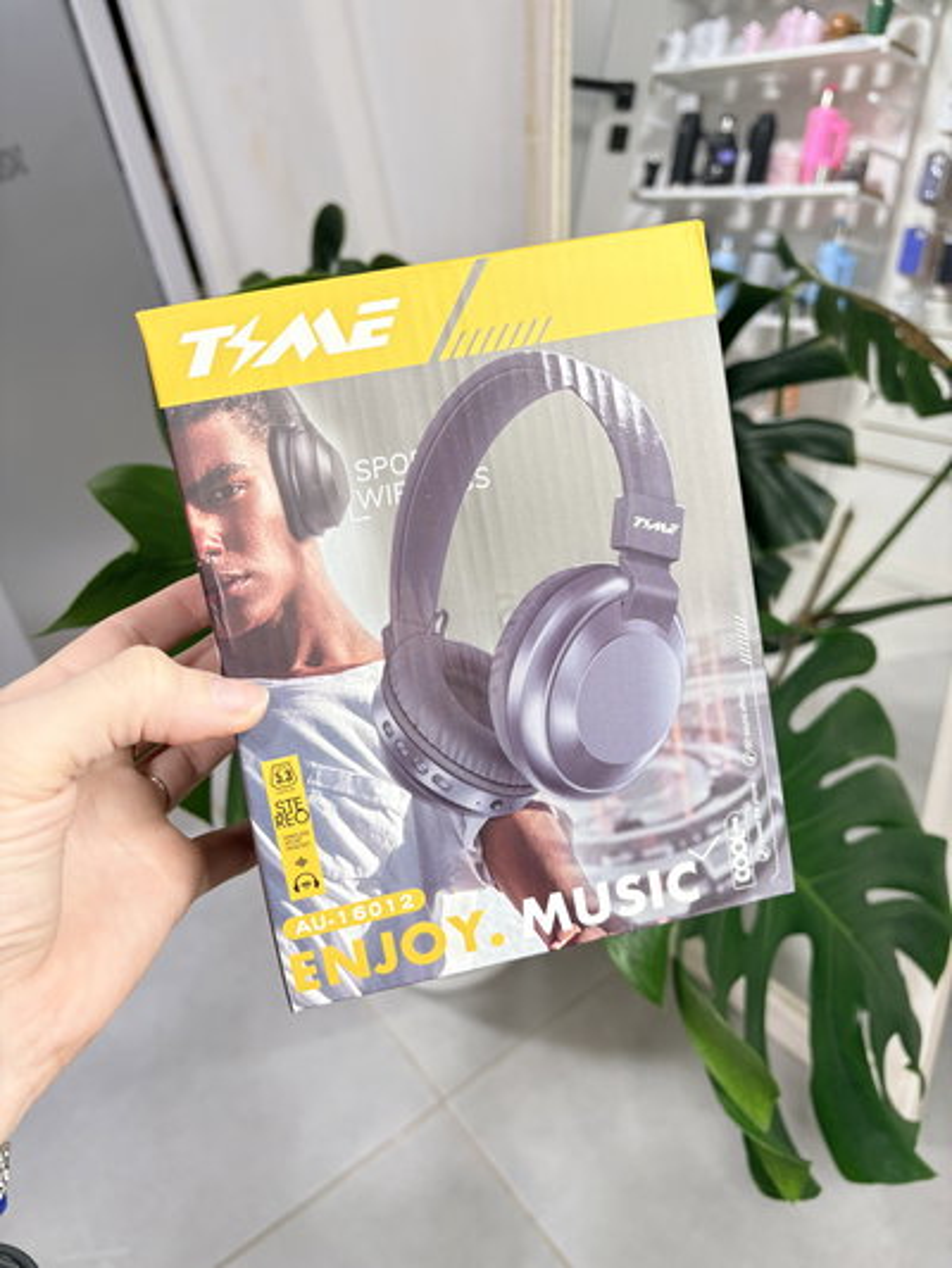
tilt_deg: -29.5
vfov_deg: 67.3
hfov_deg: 53.1
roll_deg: +11.7
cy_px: 634
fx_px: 953
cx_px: 476
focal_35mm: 26
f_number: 1.6
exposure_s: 1/50
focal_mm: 5.96
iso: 125
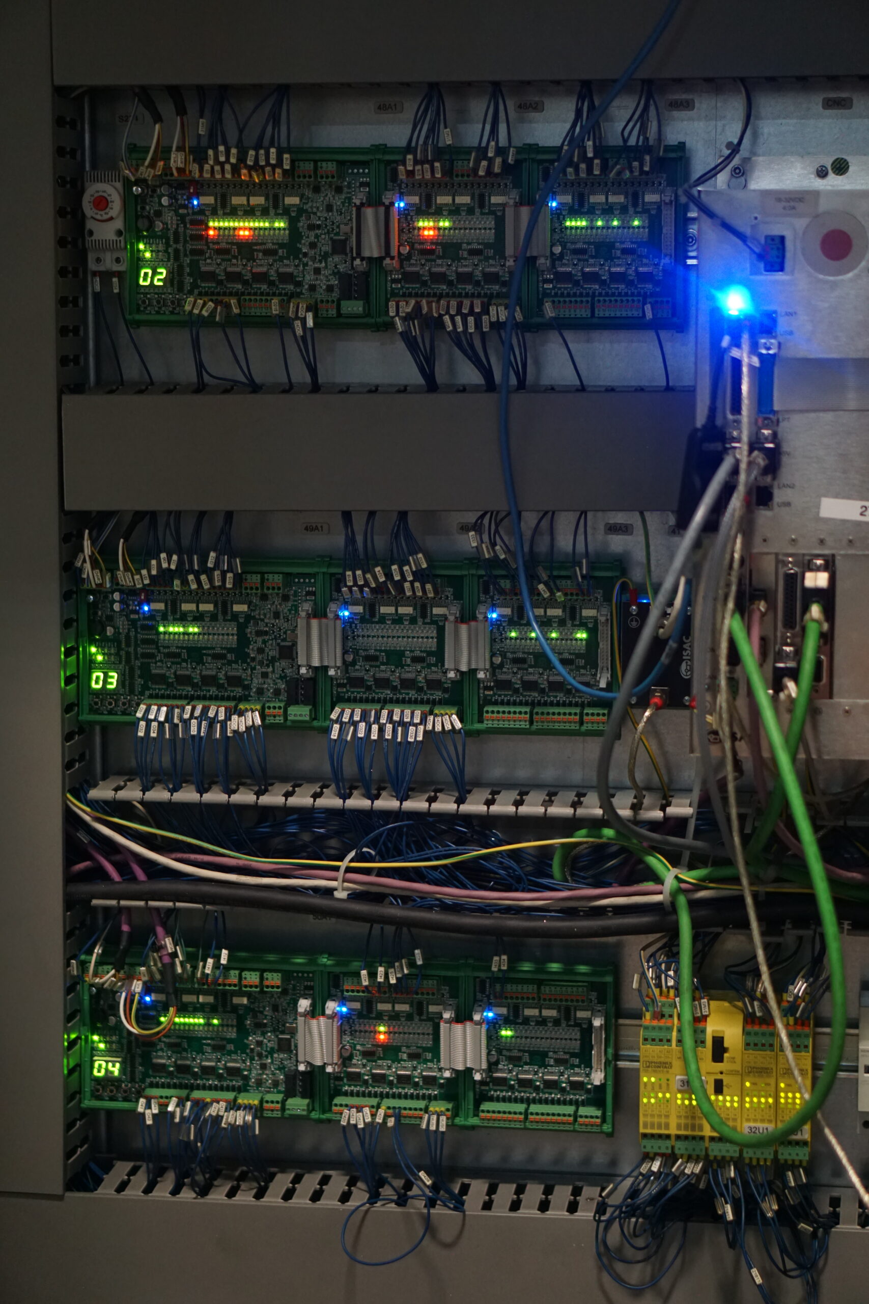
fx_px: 2715
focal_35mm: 75
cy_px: 652
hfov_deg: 18.2
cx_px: 434
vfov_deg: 27.0
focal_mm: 50
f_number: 1.8
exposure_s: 1/200
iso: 1250
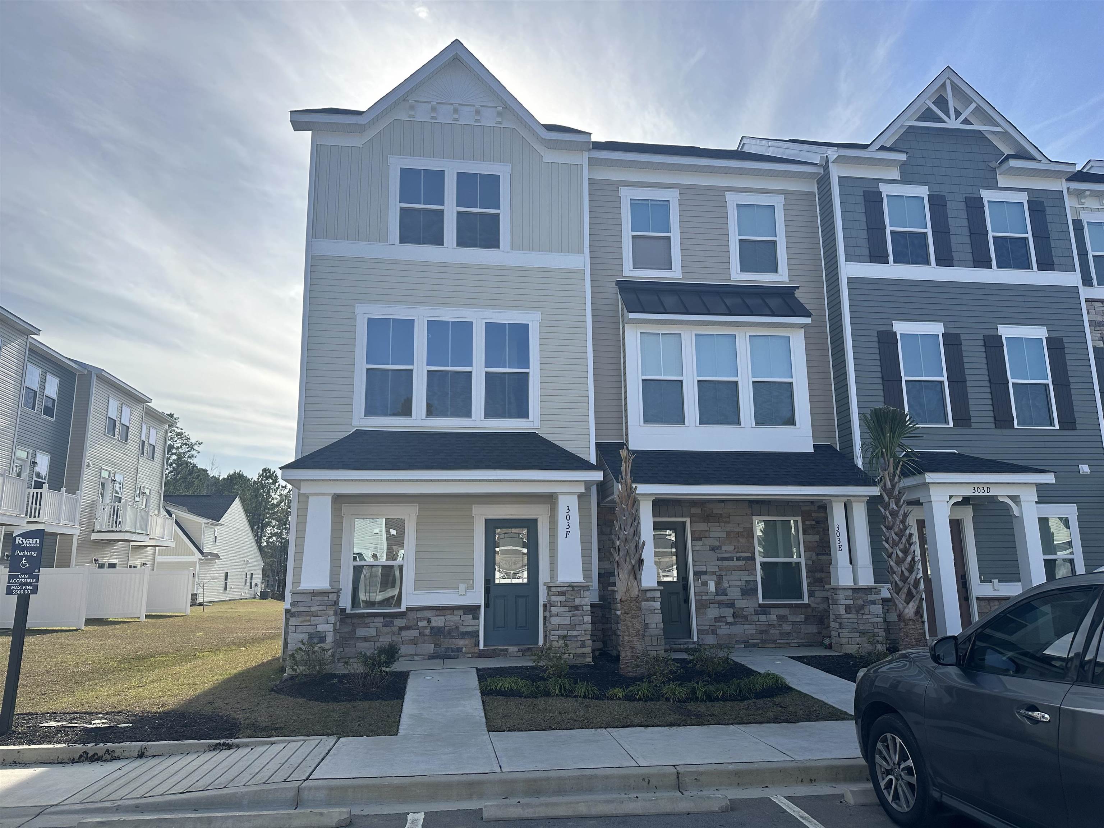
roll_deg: -0.1
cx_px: 552
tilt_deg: +12.4
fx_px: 765
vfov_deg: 56.8
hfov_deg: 71.6
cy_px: 414
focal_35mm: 24
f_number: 1.78
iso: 80
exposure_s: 1/3717
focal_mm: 6.86
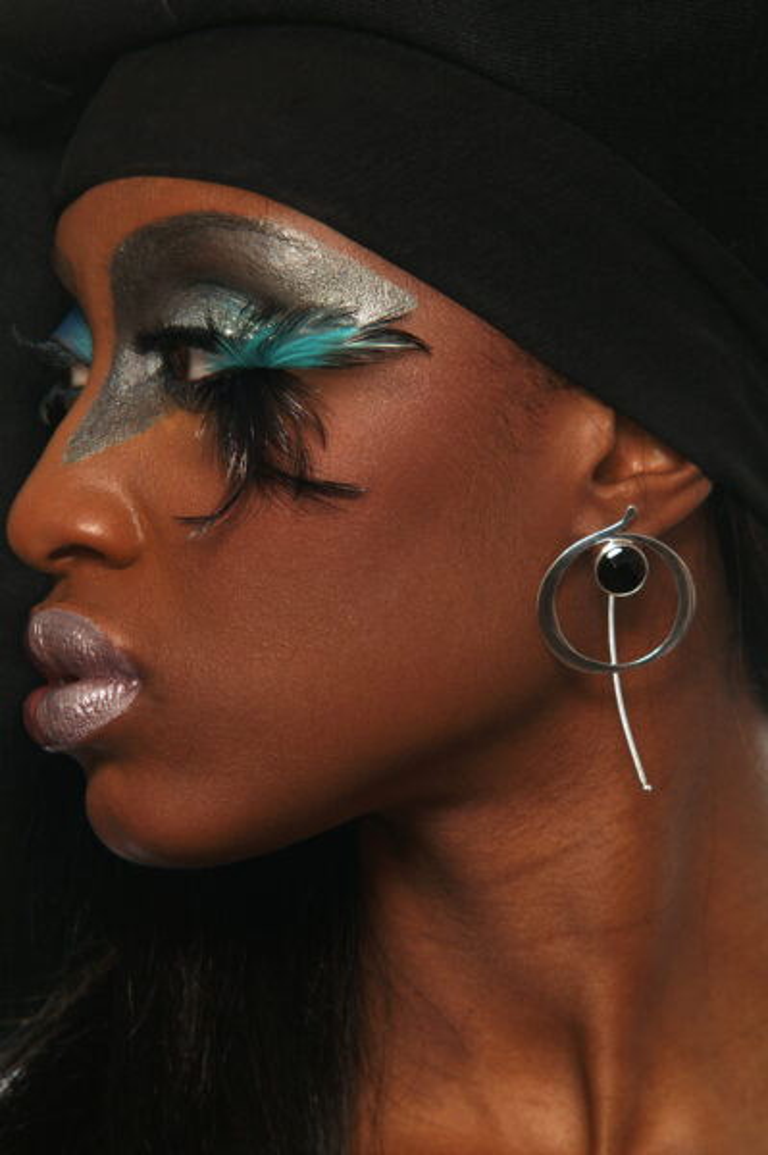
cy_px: 578
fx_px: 8654
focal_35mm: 270
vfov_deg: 7.6
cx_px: 384
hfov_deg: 5.1
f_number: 9
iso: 100
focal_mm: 180
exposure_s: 1/125
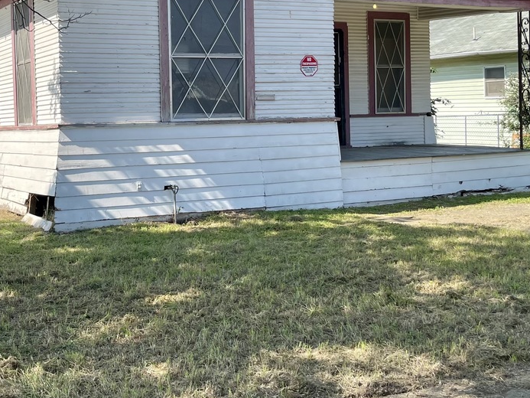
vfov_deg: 26.9
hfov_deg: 35.0
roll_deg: +1.7
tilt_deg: -2.9
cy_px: 139
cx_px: 153
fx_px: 827
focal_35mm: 54
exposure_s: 1/1976
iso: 32
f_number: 1.6
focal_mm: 5.1
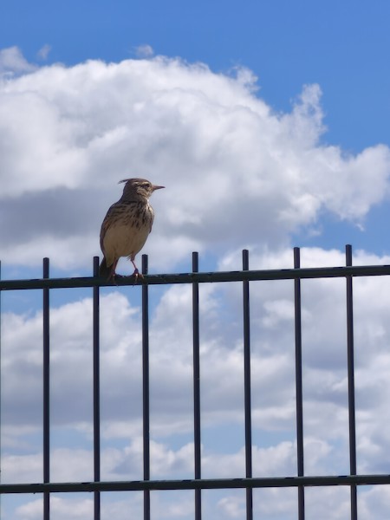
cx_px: 195
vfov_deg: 10.3
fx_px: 2884
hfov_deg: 7.7
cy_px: 260
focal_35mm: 192
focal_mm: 7.1
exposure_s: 1/924
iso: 50
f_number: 1.9
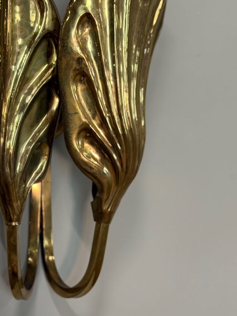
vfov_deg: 23.5
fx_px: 758
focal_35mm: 83
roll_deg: +0.1
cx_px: 62
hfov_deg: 17.7
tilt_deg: +4.9
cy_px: 120
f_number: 1.78
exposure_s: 1/50
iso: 160
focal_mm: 6.76
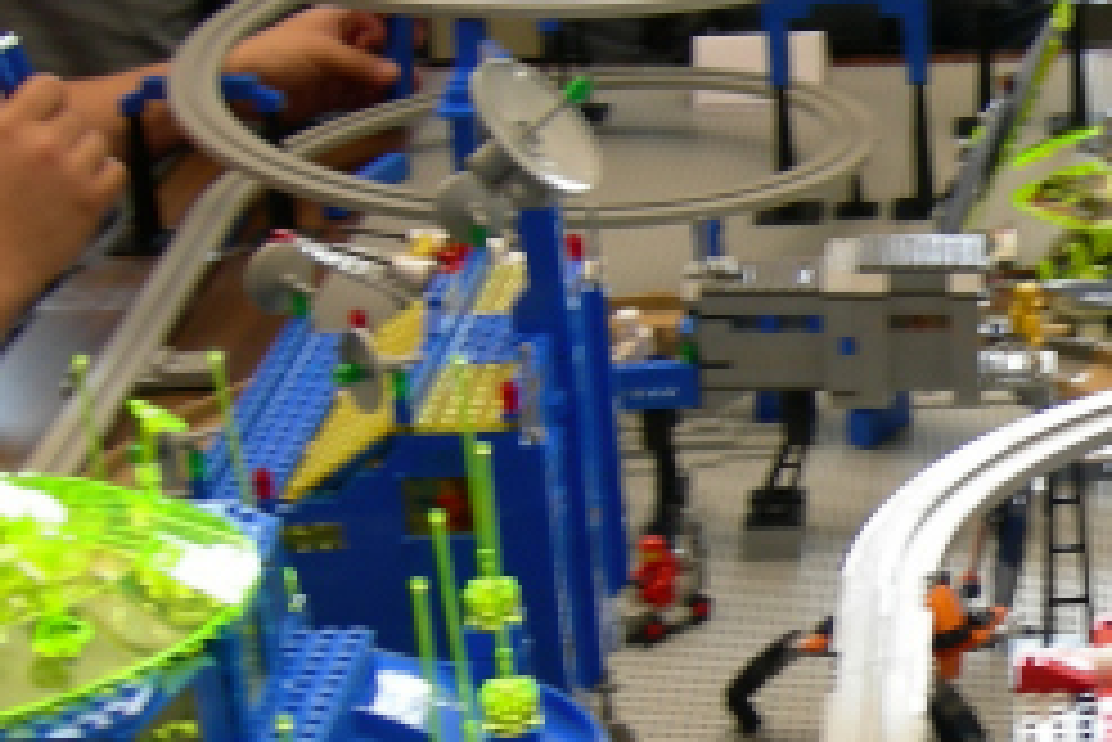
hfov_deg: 19.9
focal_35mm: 97
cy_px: 472
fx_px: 2998
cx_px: 1301
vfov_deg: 14.1
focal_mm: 7.5
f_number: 2.7
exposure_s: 1/7.6
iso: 64
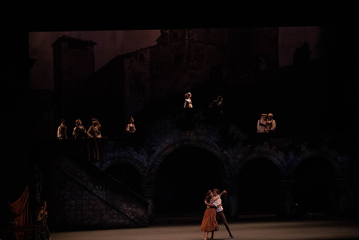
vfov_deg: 13.7
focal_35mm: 100
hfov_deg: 20.4
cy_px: 120
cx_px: 180
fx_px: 997
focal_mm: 100
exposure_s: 1/250
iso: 8000
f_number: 4.5
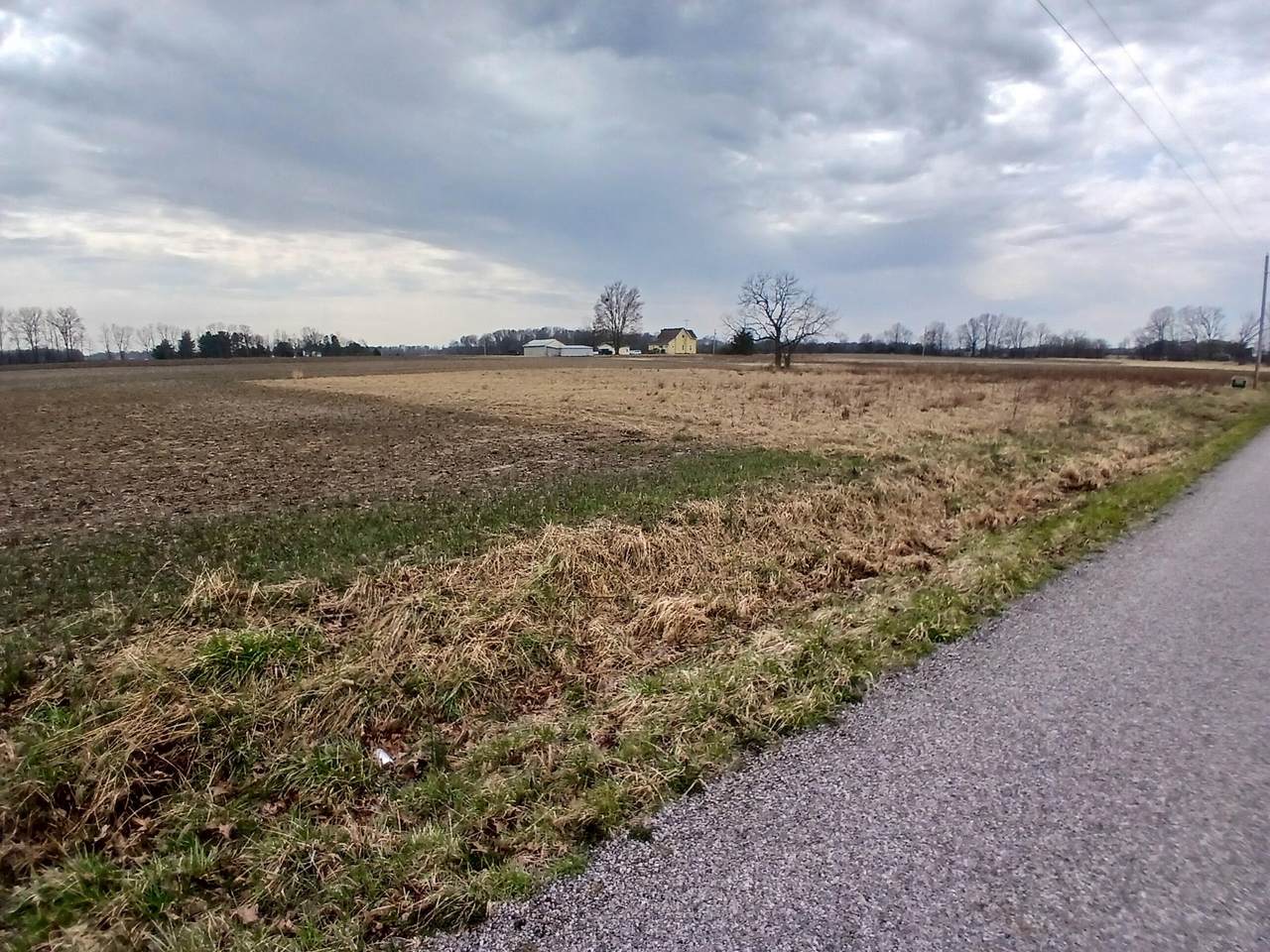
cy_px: 476
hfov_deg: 91.0
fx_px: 624
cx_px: 635
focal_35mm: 17
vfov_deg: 74.7
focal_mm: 1.4
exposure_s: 1/1199
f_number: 2.2
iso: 50
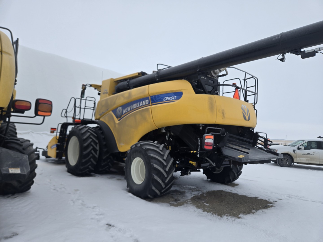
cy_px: 121
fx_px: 215
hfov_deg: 73.9
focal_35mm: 23
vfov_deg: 58.9
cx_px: 162
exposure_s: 1/1849
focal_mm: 5.4
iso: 25
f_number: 1.8
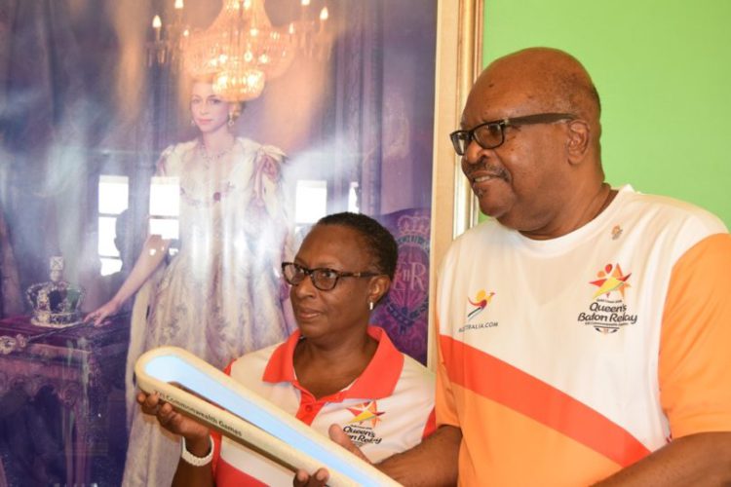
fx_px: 1157
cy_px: 244
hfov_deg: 35.1
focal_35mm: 57
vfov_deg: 23.8
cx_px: 366
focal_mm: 38
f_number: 5.6
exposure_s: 1/80
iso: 1600
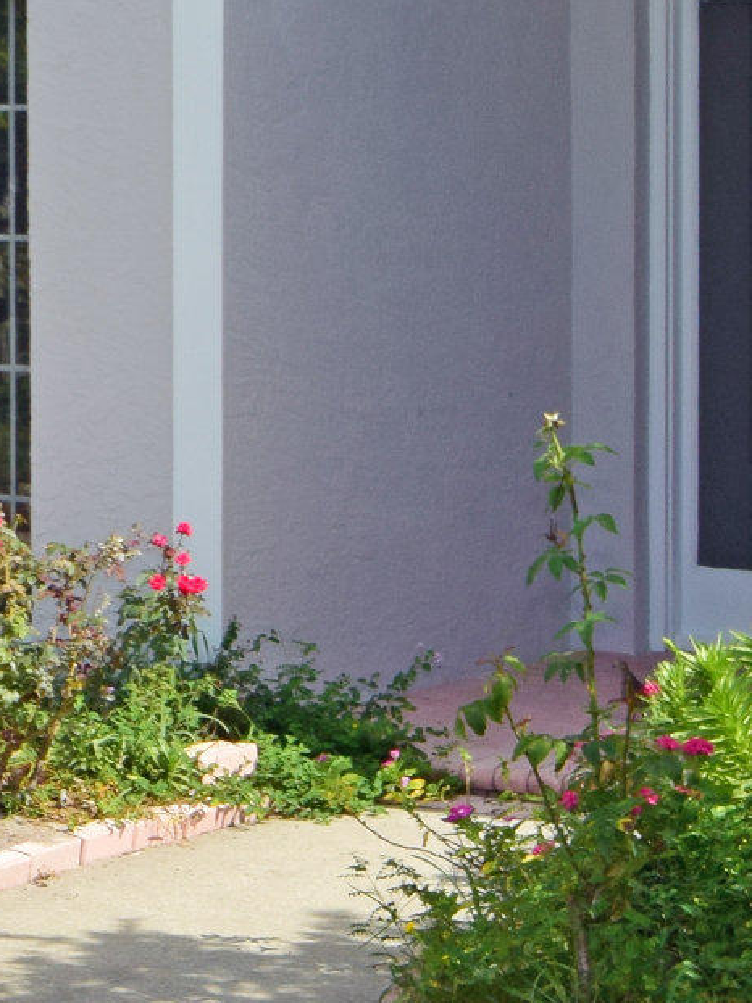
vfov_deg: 16.5
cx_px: -16
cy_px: 203
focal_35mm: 118
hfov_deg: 12.4
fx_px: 3430
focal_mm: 17
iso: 200
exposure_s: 1/200
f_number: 10
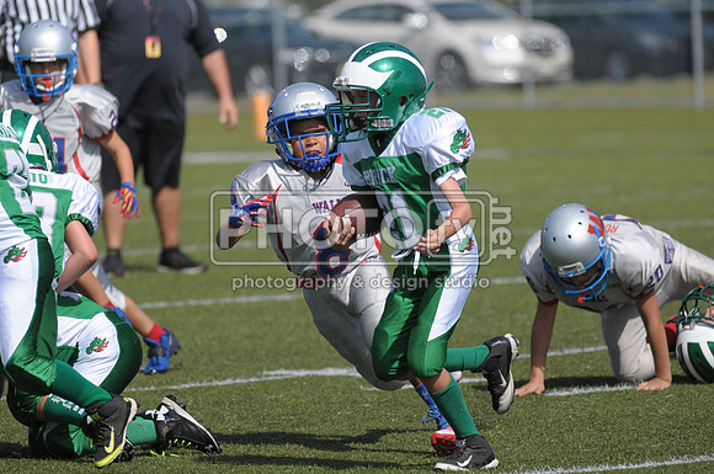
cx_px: 357
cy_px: 237
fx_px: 7130
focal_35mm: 360
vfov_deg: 3.8
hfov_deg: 5.7
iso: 640
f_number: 4
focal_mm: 240
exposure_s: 1/8000
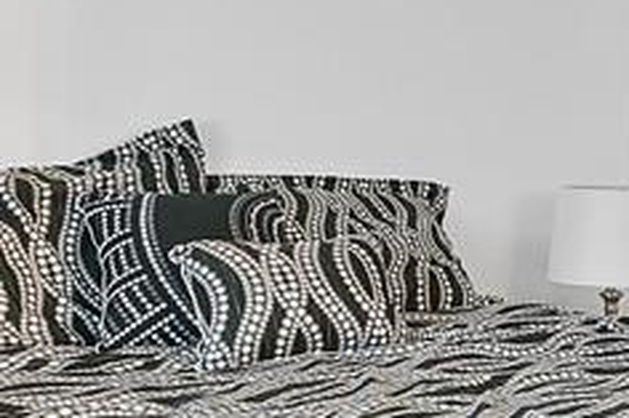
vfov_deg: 20.9
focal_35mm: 65
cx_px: 722
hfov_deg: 27.8
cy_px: 170
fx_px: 1135
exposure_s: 1/2.5
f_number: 6.3
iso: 800
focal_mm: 10
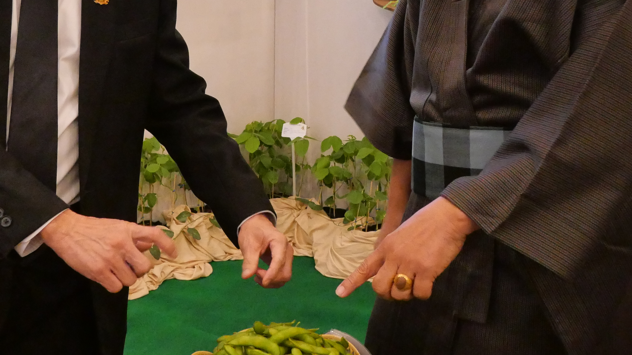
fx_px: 972
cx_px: 258
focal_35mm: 58
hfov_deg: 35.9
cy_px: 58
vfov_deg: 20.4
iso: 4000
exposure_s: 1/60
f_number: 5
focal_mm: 14
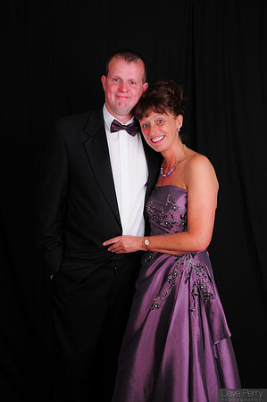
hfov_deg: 35.4
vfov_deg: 51.3
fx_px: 418
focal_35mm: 38
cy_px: 201
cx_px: 134
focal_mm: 25
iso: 200
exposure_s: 1/125
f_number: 8
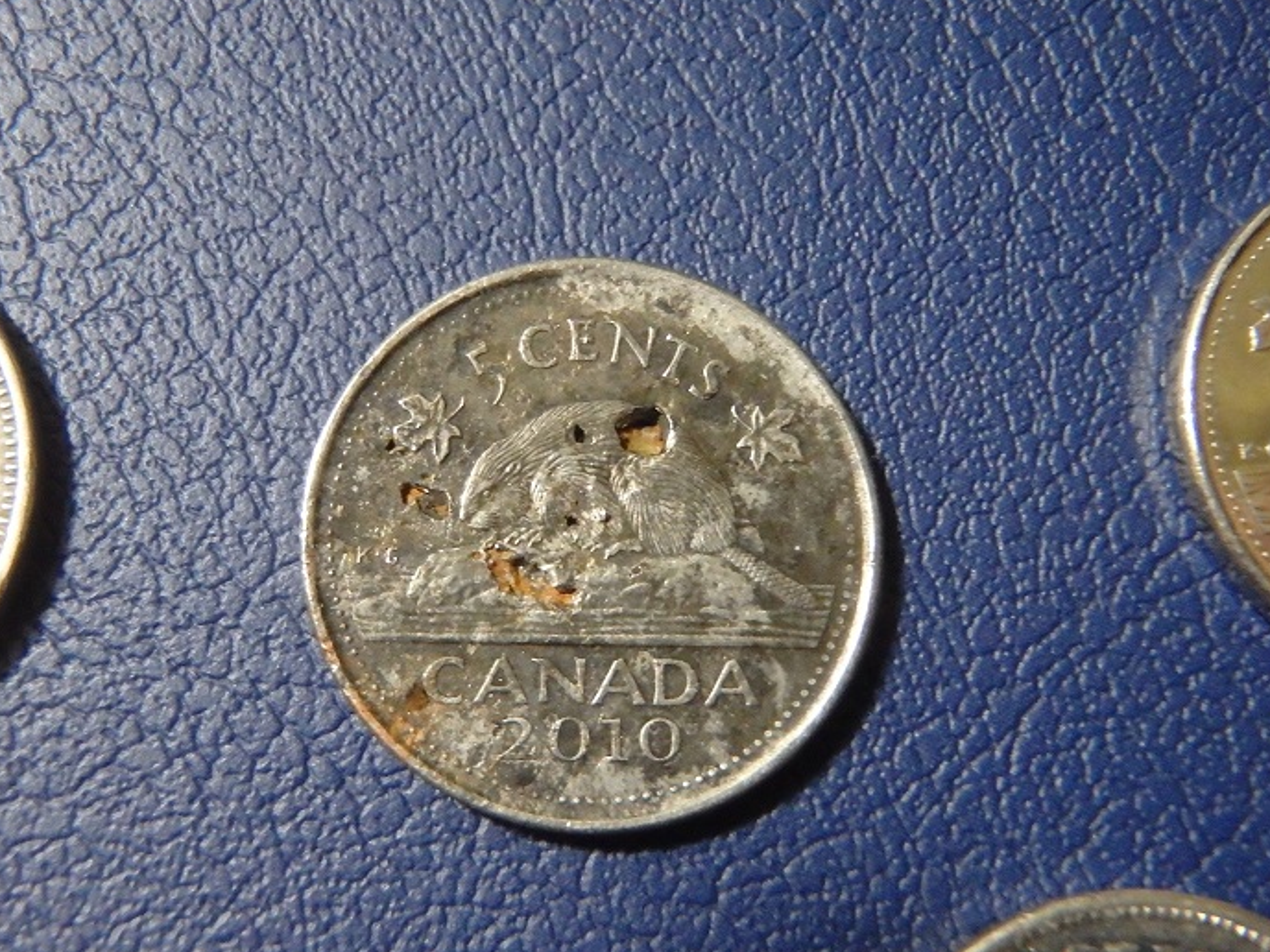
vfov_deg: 33.6
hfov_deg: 43.8
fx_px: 1578
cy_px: 528
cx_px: 554
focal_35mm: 43
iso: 1600
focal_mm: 6.6
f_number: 4.7
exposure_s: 1/25
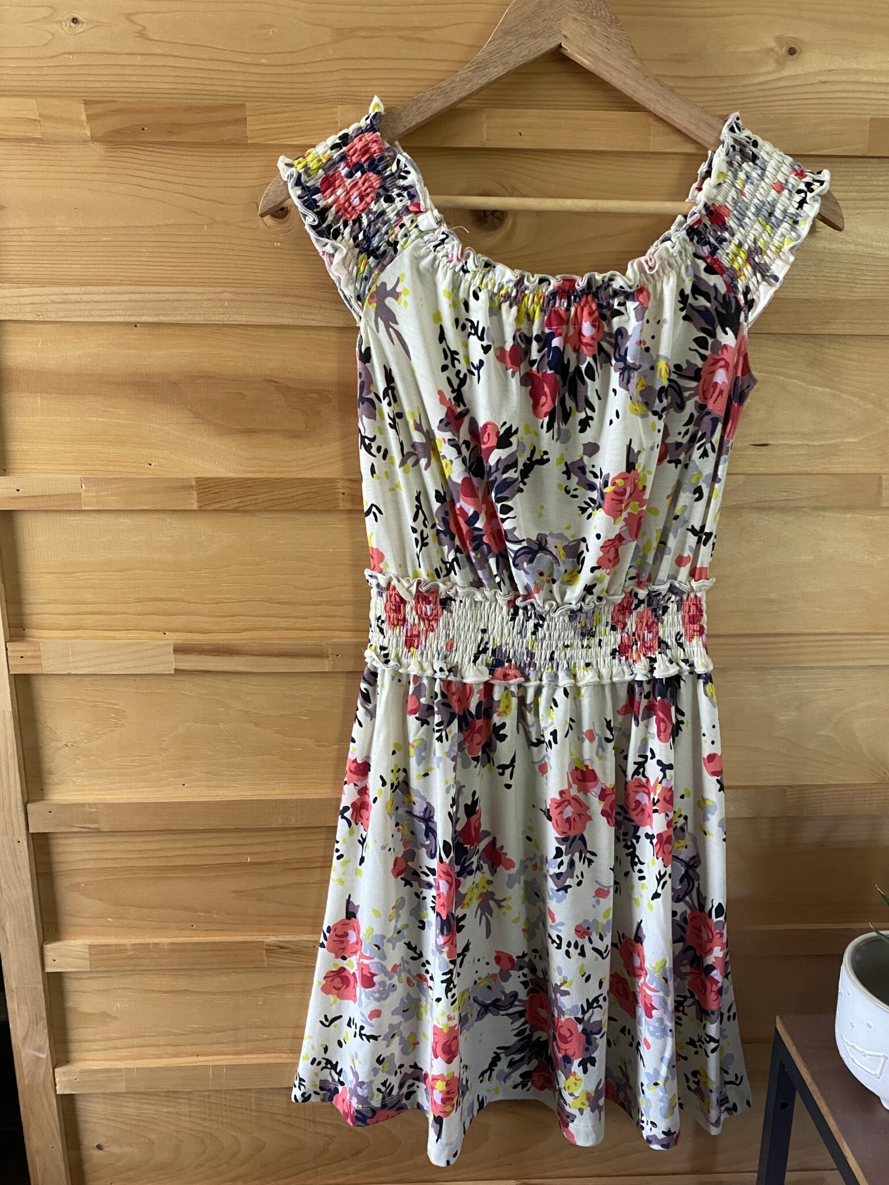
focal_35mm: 26
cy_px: 592
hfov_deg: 53.1
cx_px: 444
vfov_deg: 67.3
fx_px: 890
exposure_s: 1/60
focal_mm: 4.25
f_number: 1.8
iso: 250
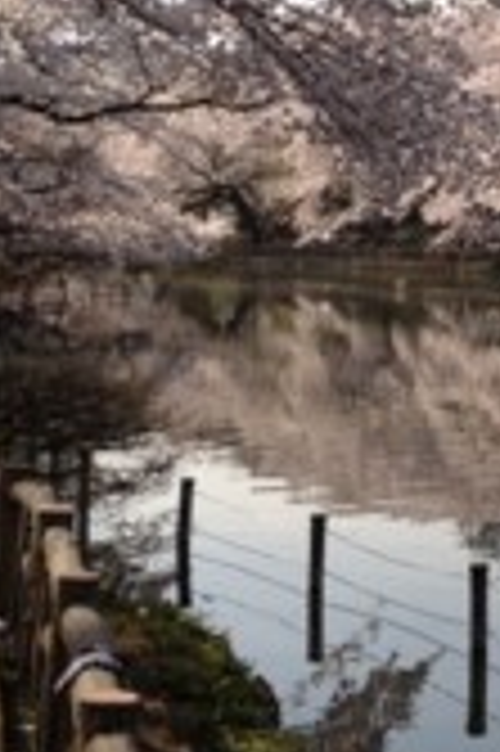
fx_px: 2046
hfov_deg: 13.7
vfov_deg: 20.7
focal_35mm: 98
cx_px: 536
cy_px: 180
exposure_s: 1/1151
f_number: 2.4
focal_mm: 4.28
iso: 64
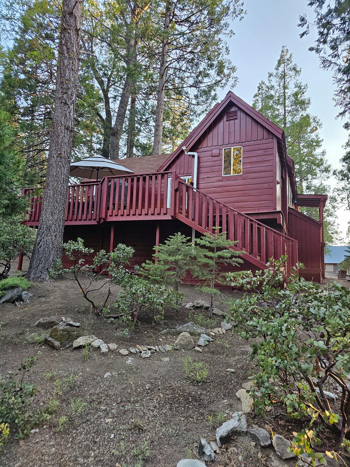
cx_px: 175
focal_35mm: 23
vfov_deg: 73.9
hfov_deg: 58.9
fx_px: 310
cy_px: 234
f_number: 1.7
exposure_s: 1/170
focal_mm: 6.3
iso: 250
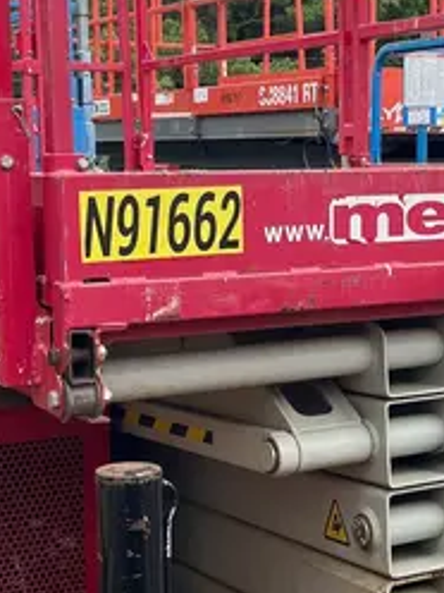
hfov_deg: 19.0
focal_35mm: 77
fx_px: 1317
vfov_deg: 25.3
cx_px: 320
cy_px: 305
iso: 50
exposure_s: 1/793
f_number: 1.6
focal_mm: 5.1
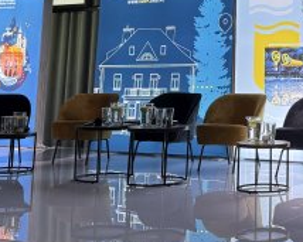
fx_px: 717
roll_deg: +0.3
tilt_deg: +10.6
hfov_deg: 22.9
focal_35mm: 80
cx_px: 304
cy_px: -62
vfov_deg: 18.0
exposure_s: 1/75
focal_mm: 6.76
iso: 125
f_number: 1.78
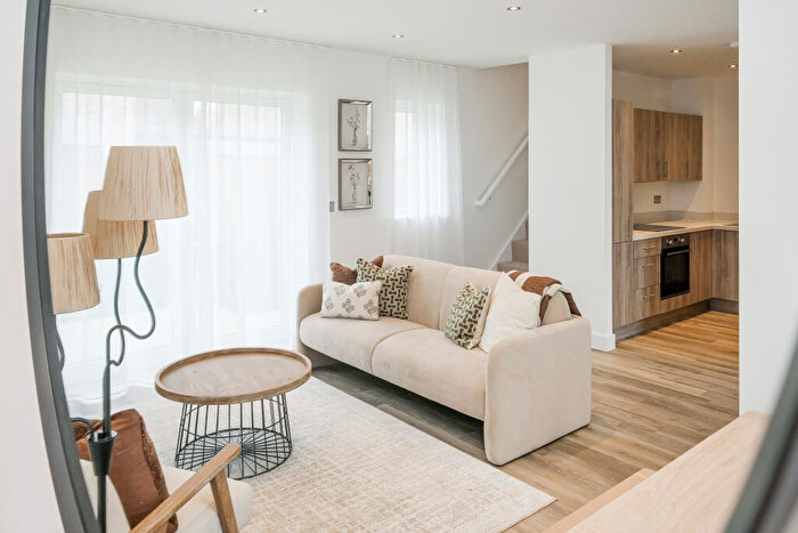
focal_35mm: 27
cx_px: 399
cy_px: 266
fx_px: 599
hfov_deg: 67.4
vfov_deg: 47.9
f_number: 8
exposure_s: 1/40
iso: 640
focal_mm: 18.2
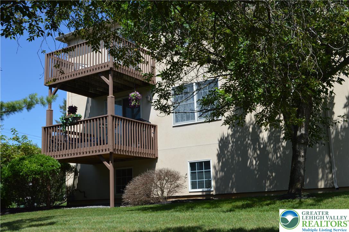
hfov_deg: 49.6
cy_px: 116
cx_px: 174
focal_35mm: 39
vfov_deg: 34.1
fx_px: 378
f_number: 8
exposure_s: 1/250
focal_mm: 26
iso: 100
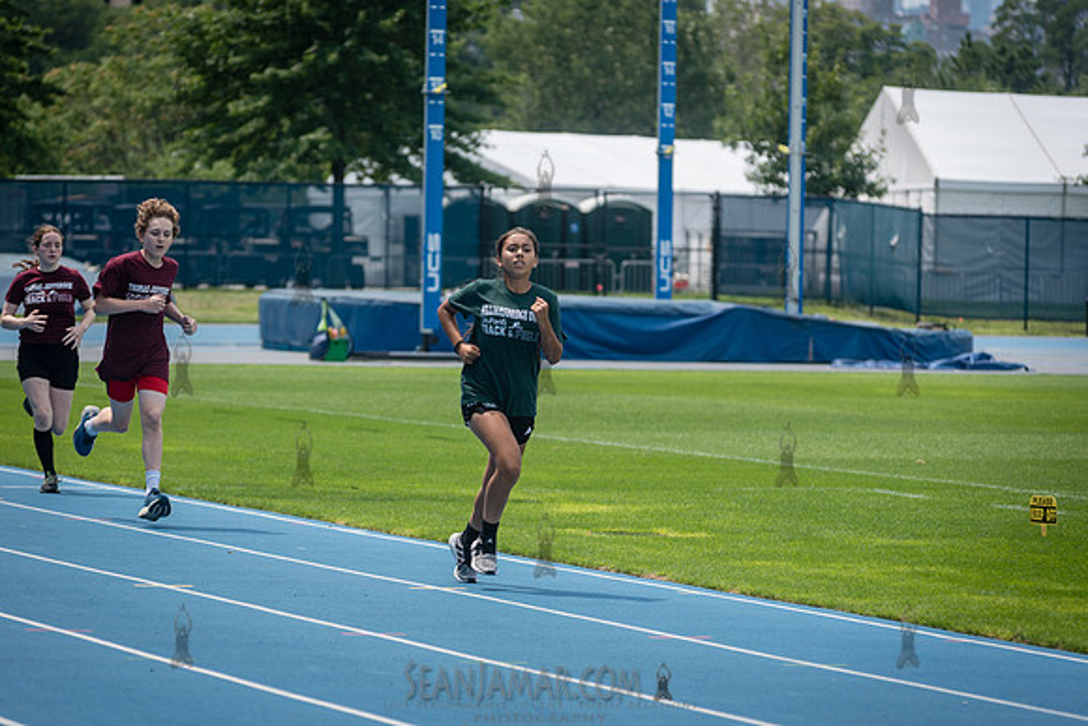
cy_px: 380
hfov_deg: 10.4
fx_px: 5986
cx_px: 513
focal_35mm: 198
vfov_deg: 6.9
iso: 160
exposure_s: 1/1000
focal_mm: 185
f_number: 5
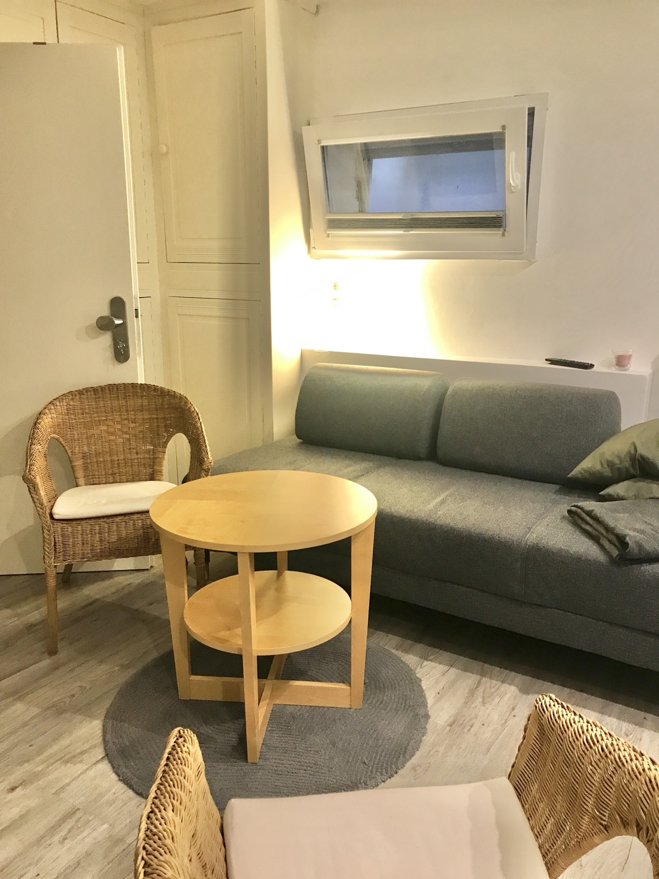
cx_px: 330
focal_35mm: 28
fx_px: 711
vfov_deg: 63.4
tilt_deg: -12.6
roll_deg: -0.1
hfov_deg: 49.7
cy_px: 440
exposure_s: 1/17
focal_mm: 3.99
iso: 40
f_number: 1.8
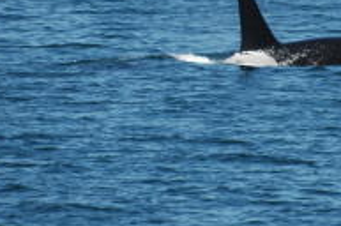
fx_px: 8832
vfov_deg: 1.5
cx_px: 246
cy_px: 66
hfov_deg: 2.2
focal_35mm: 934
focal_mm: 300
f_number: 5.6
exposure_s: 1/1600
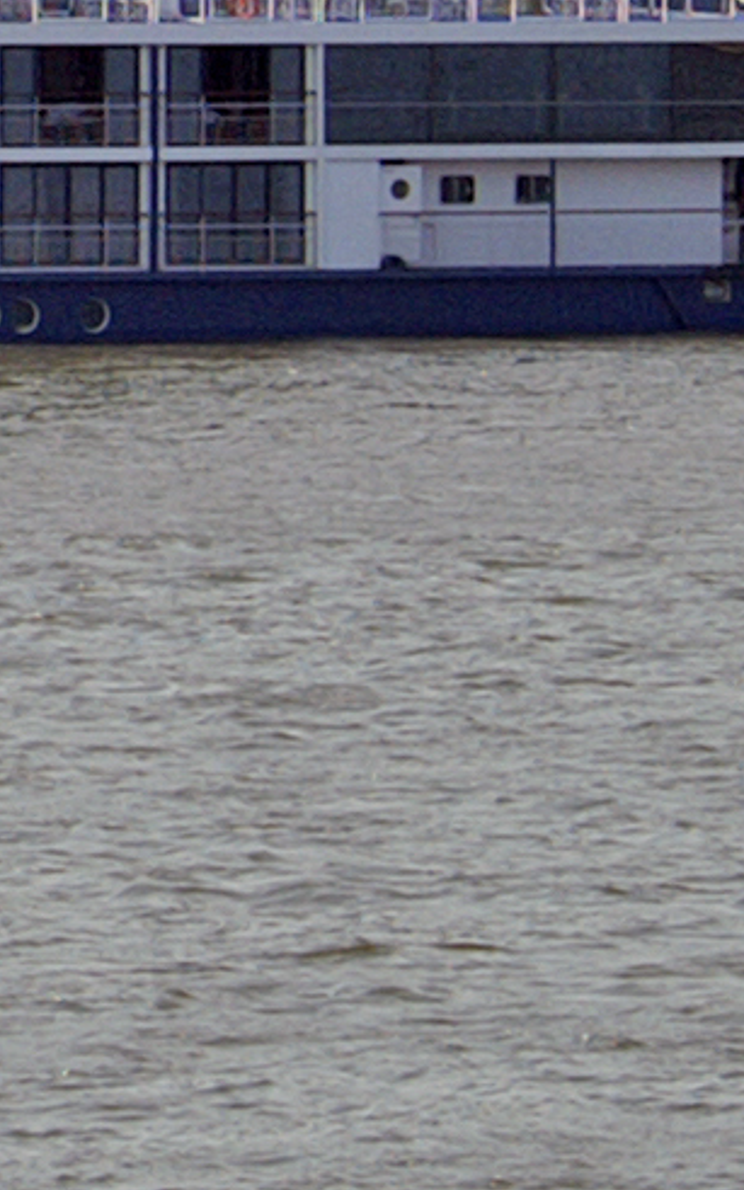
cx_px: -1602
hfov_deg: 2.0
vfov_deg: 3.2
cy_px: -373
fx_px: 21243
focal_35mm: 655
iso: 100
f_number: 10
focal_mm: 70
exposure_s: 1/300
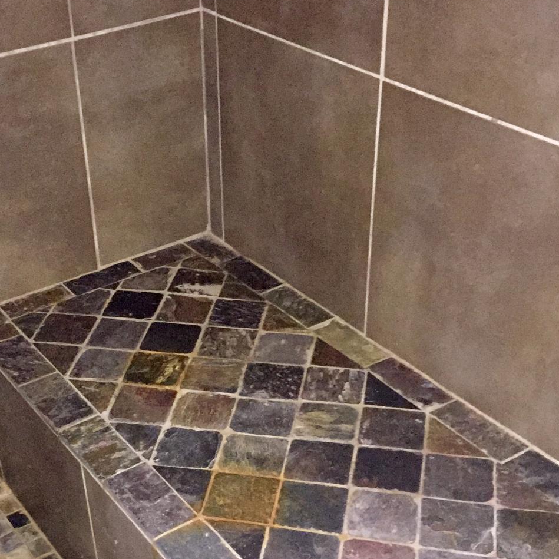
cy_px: 411
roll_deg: +4.0
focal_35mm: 54
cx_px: 178
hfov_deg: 31.3
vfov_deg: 31.2
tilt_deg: -35.9
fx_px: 987
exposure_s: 1/16
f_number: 2.2
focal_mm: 4.15
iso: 800
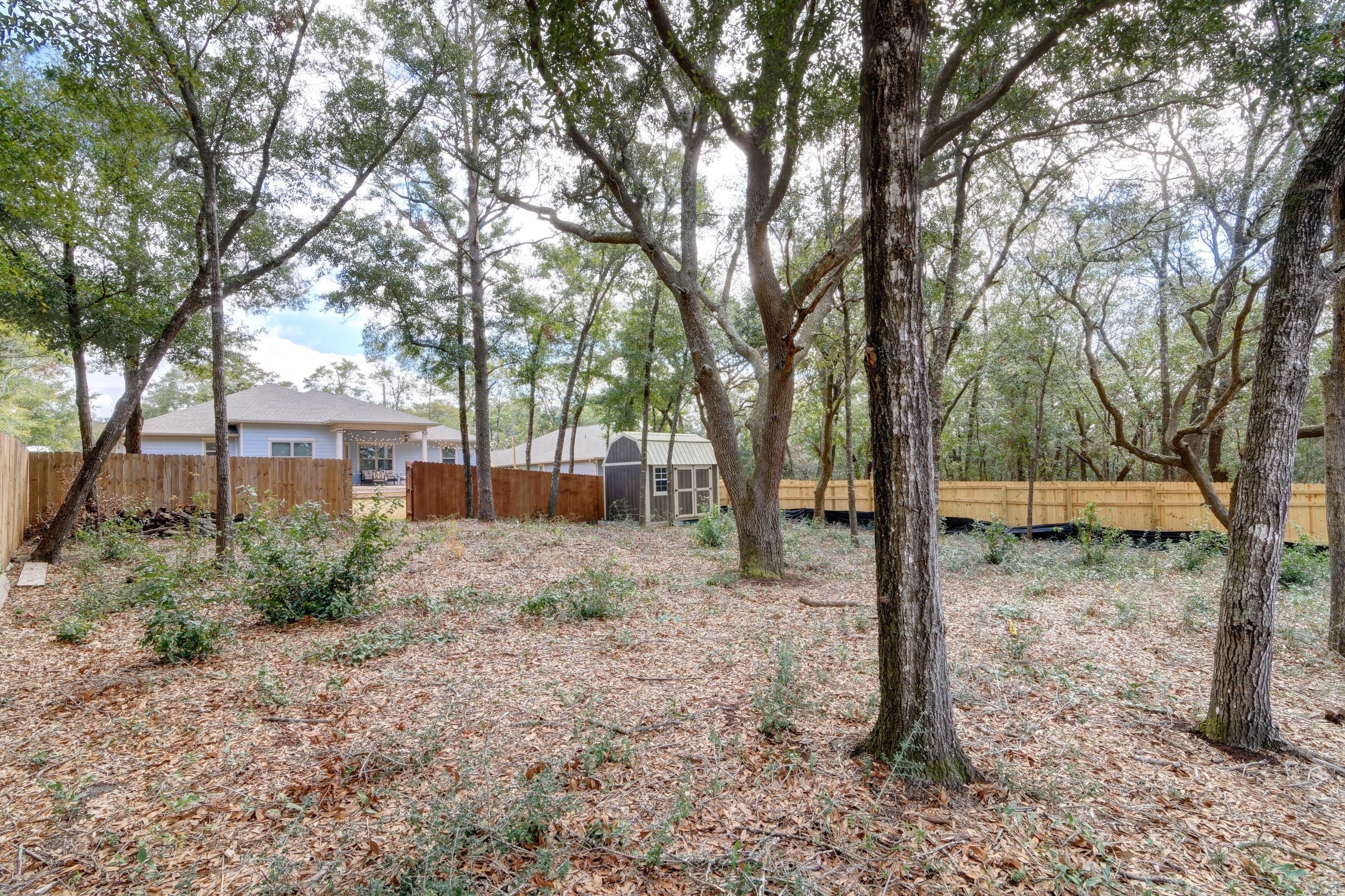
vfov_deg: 73.7
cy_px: 448
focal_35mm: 16
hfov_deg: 96.7
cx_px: 672
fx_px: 598
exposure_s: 1/30
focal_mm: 11
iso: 100
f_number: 20
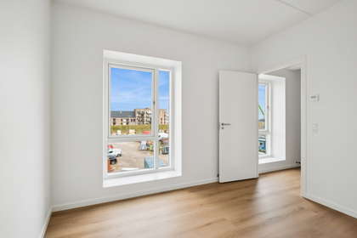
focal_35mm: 16
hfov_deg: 96.7
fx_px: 159
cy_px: 119
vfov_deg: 73.7
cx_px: 178
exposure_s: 1/25
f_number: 8
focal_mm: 10.5
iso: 500
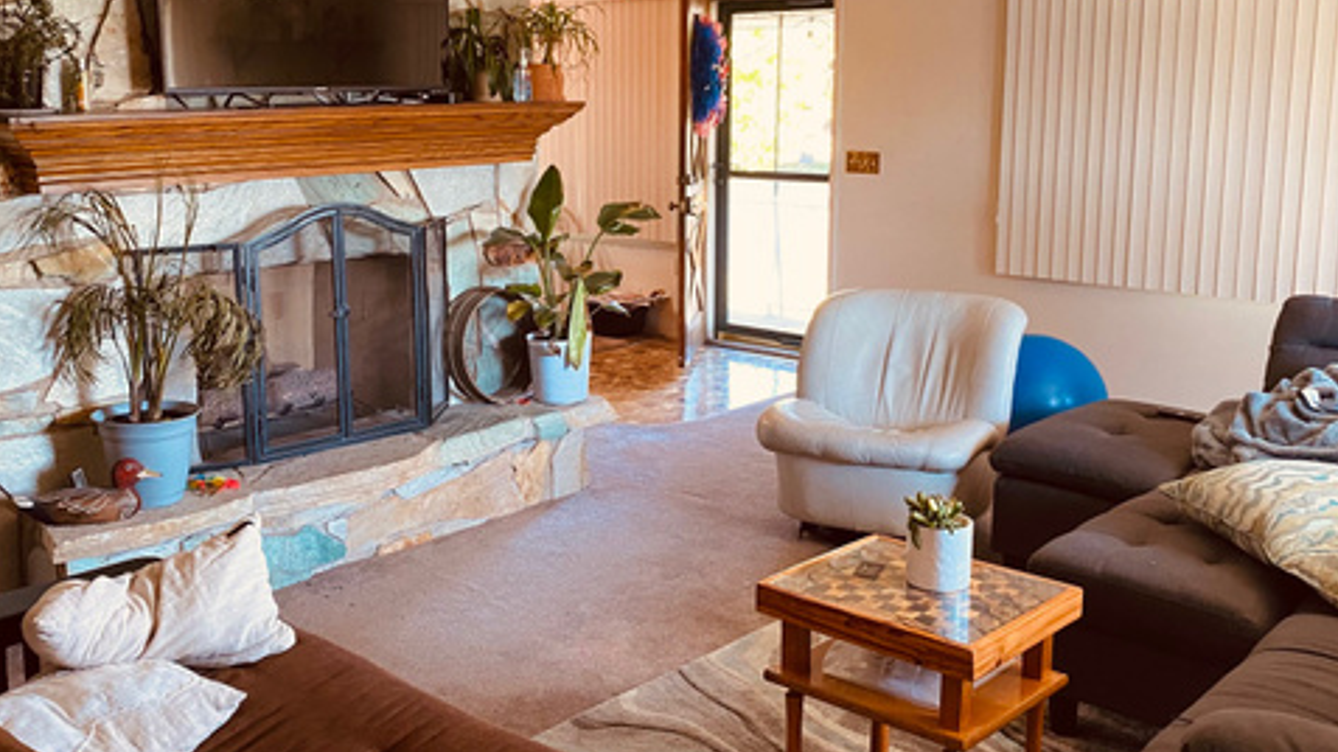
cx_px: 620
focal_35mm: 38
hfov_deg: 52.7
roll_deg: +0.5
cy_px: 320
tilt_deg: -7.9
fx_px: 1348
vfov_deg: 31.1
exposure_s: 1/60
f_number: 1.8
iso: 200
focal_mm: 4.25
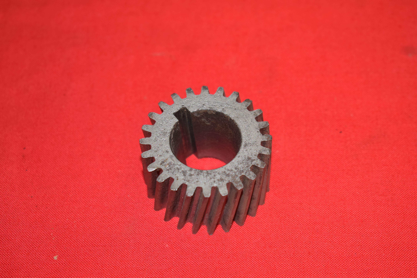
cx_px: 208
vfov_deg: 16.6
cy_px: 139
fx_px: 956
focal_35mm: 82
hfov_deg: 24.6
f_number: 5.6
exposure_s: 1/60
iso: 640
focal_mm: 55
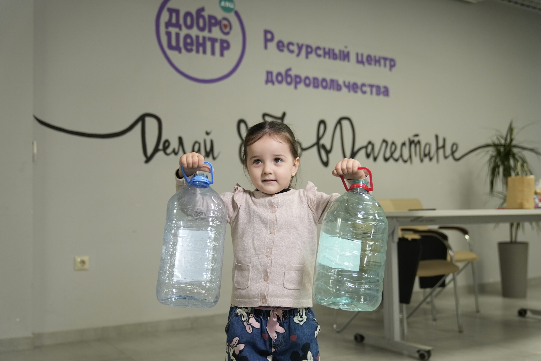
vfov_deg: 34.2
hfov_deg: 49.6
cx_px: 270
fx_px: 586
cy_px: 180
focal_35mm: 39
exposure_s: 1/320
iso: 2000
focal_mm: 39
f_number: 2.8
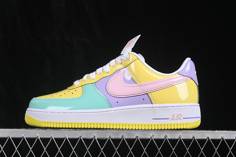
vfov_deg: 16.9
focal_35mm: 81
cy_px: 77
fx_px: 531
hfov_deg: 25.1
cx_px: 117
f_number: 8
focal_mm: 50
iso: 160
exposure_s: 1/80
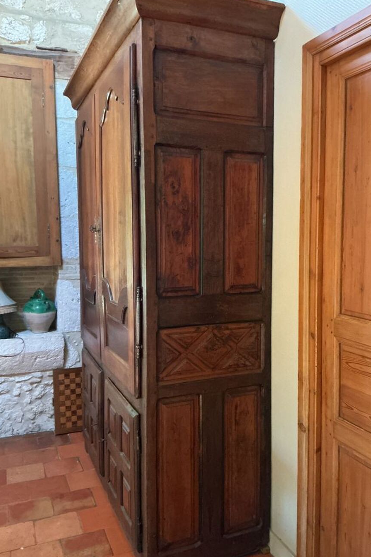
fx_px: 479
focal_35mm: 31
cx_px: 212
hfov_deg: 42.2
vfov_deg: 60.3
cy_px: 280
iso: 500
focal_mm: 3
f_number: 1.8
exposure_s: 1/30
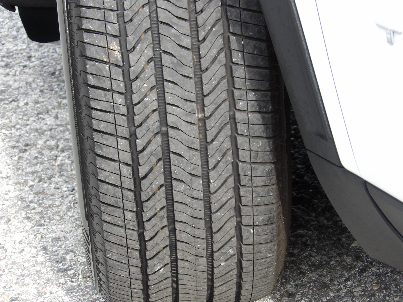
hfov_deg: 13.8
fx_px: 1665
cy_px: 151
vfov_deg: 10.4
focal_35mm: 143
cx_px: 202
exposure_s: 1/100
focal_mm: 25.6
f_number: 4.3
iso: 135
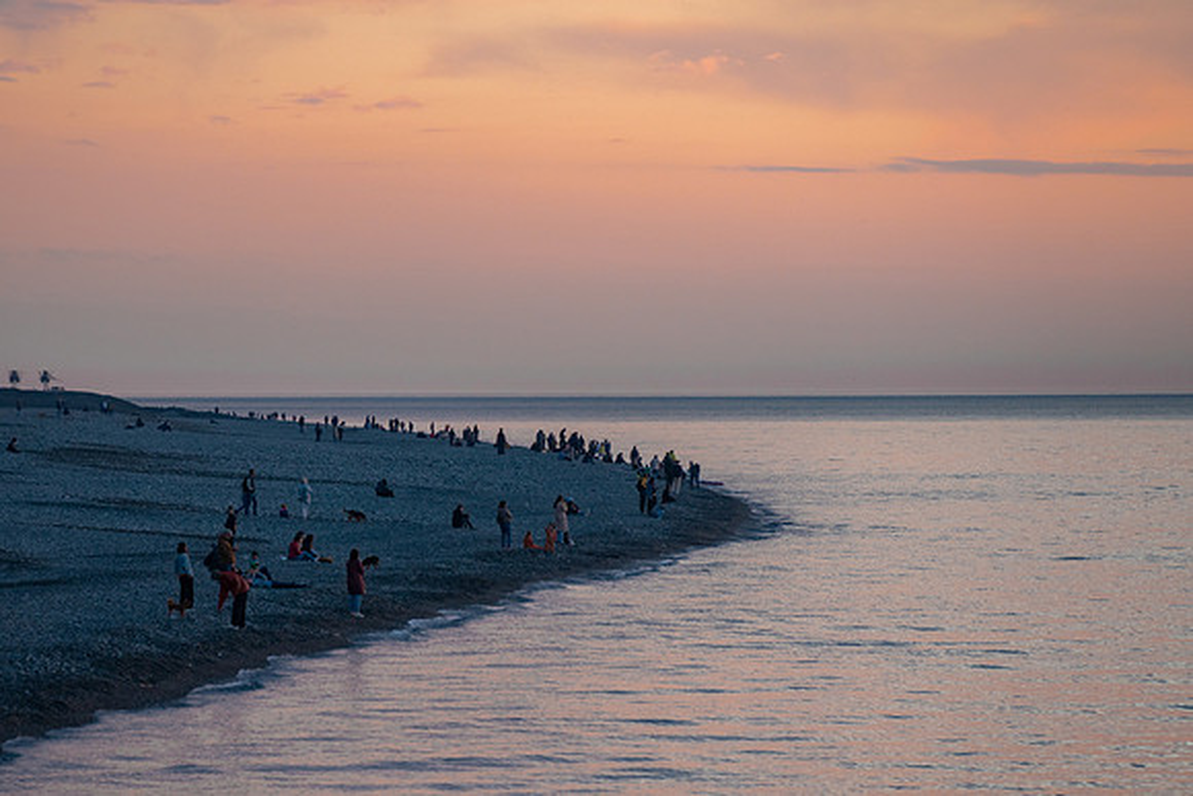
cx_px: 487
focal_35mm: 253
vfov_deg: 5.4
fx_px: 8402
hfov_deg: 8.1
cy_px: 435
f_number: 5.6
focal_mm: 200
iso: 1000
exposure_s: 1/200
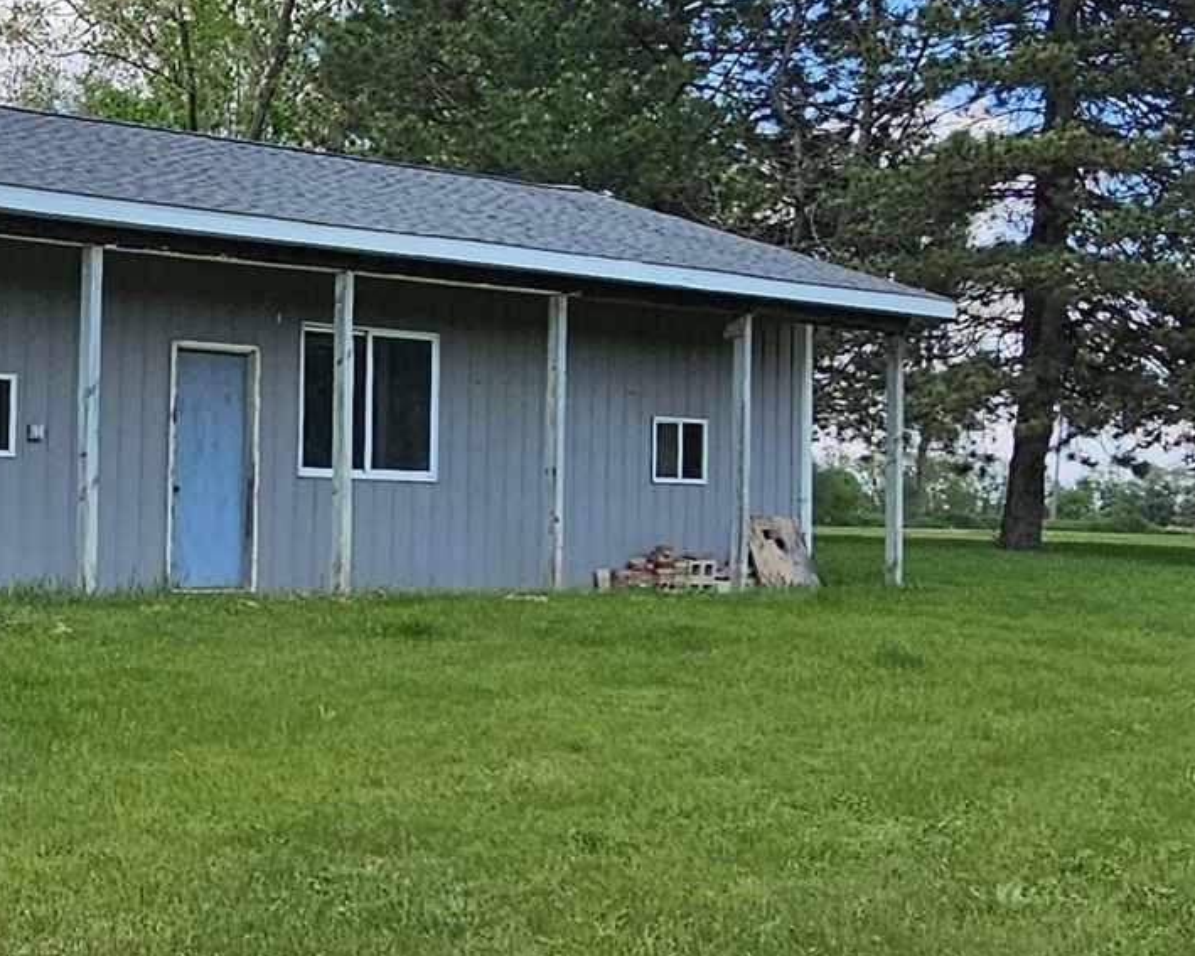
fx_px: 1945
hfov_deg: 32.8
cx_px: 170
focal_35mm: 55
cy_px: 506
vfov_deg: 27.6
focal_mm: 2.2
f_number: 2.2
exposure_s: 1/2252
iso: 50
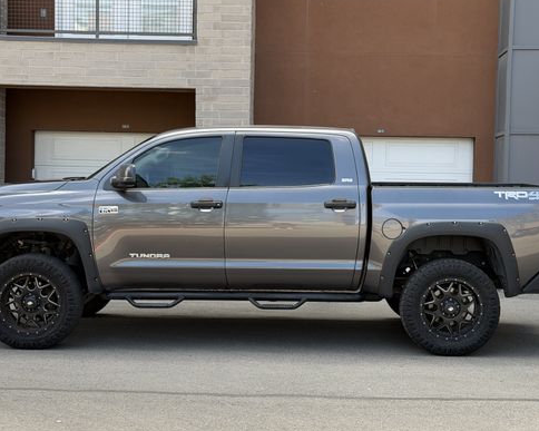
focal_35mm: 62
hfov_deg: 30.5
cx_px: 266
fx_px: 989
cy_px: 222
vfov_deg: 24.6
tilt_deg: -1.4
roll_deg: -1.3
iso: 64
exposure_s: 1/484
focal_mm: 6.76
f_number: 1.78
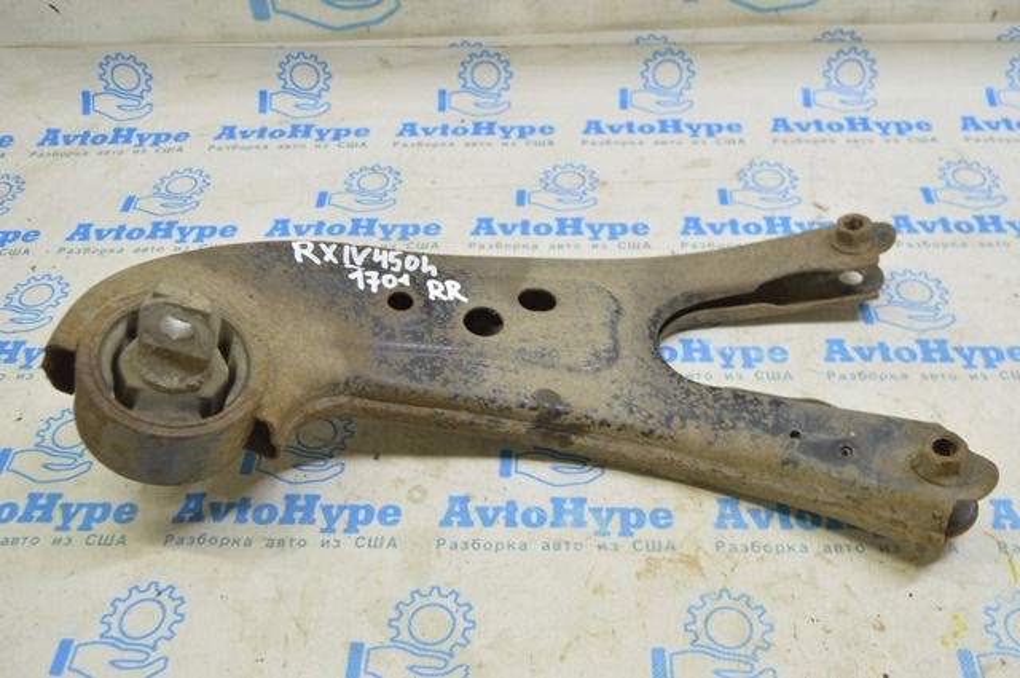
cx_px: 510
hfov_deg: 51.3
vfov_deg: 35.4
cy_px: 339
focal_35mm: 38
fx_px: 1061
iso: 400
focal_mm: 25
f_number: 5.6
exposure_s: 1/20
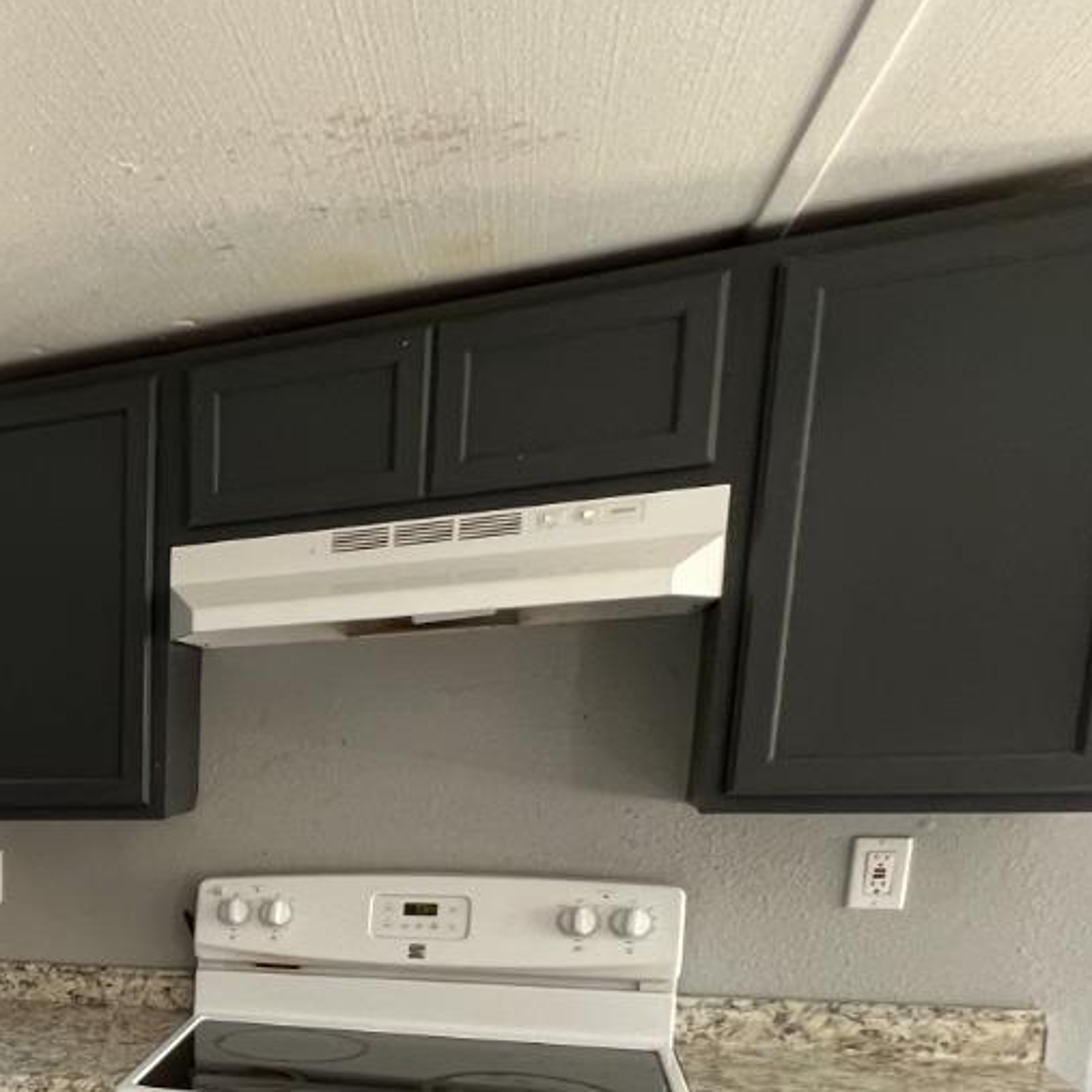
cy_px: 996
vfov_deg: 43.9
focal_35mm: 34
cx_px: -248
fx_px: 1213
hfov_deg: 36.3
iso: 250
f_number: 1.8
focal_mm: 1.57
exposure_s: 1/74
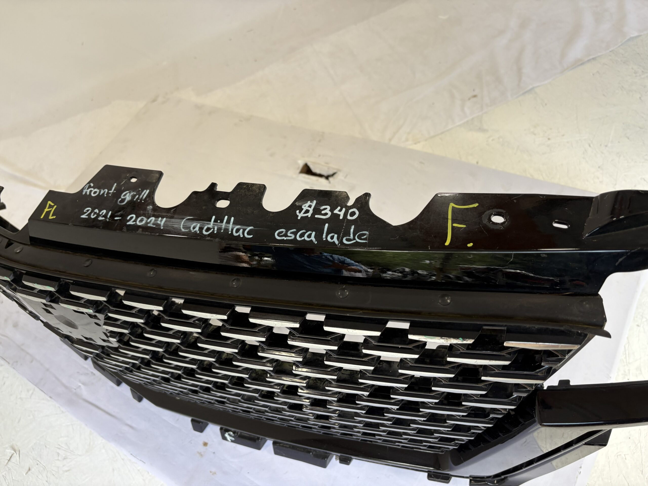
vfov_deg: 53.1
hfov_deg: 67.3
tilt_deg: -51.9
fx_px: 487
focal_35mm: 26
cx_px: 324
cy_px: 243
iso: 50
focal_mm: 5.96
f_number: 1.6
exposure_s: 1/122
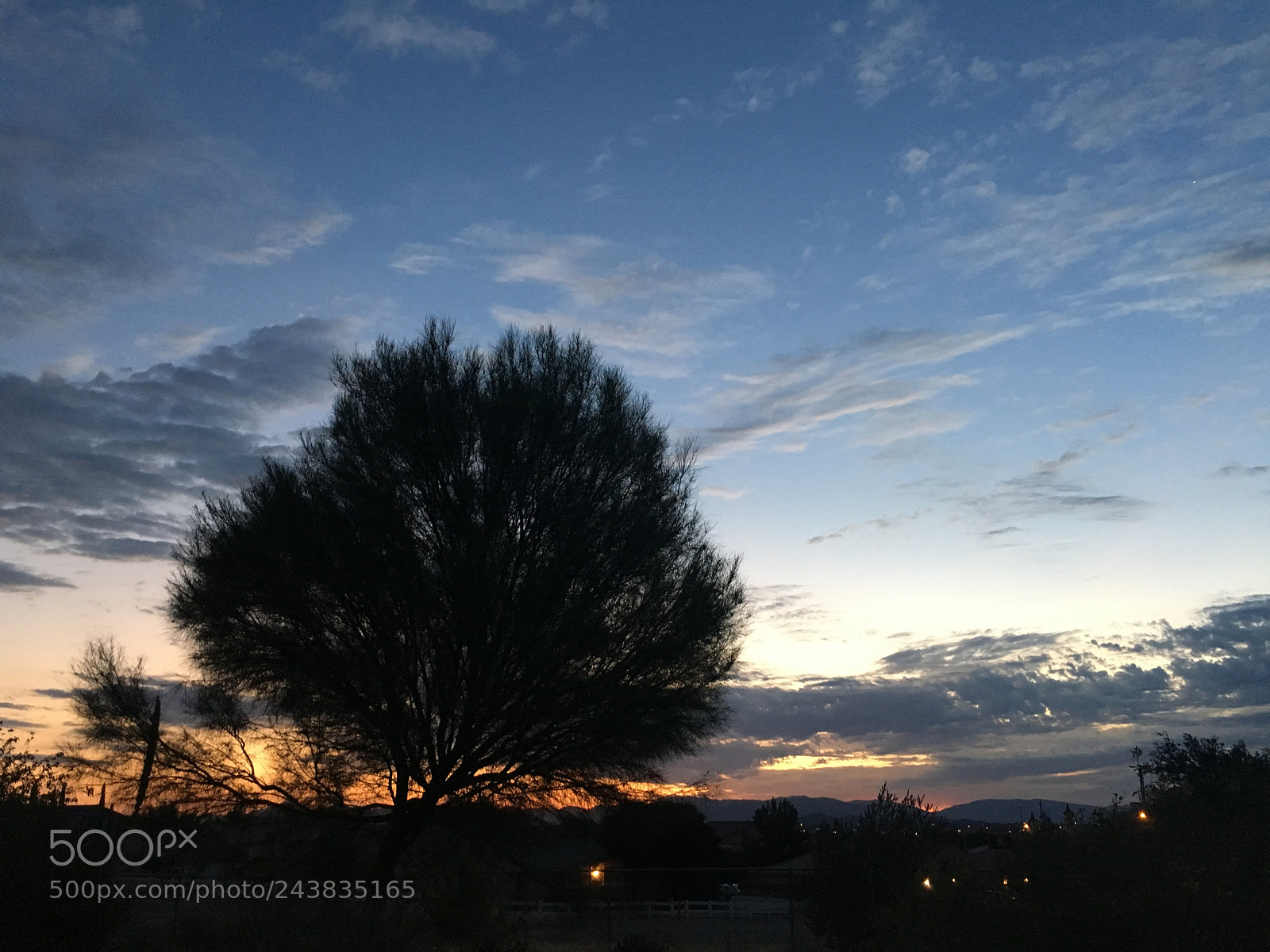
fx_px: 1064
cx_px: 635
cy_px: 476
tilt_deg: +17.9
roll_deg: +1.0
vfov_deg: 48.2
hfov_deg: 61.7
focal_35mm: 29
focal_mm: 4.15
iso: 200
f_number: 2.2
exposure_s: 1/17
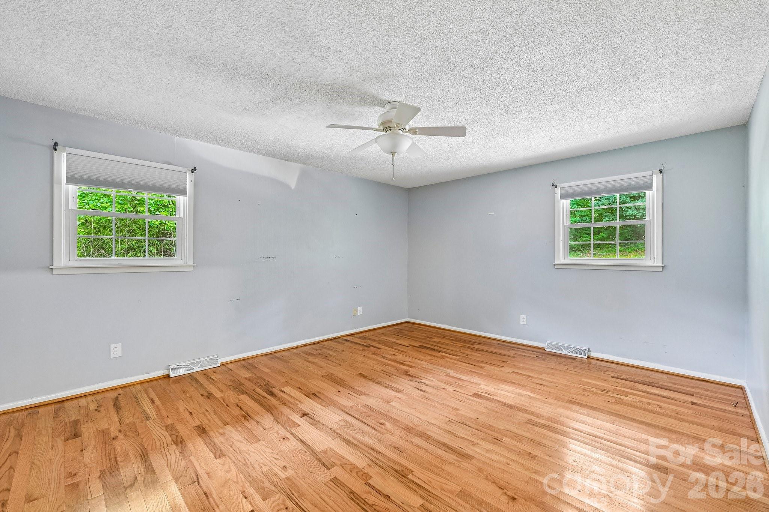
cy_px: 256
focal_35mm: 15
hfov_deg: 100.4
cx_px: 384
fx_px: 320
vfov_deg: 77.3
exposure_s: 1/2
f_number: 8
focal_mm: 15
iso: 400
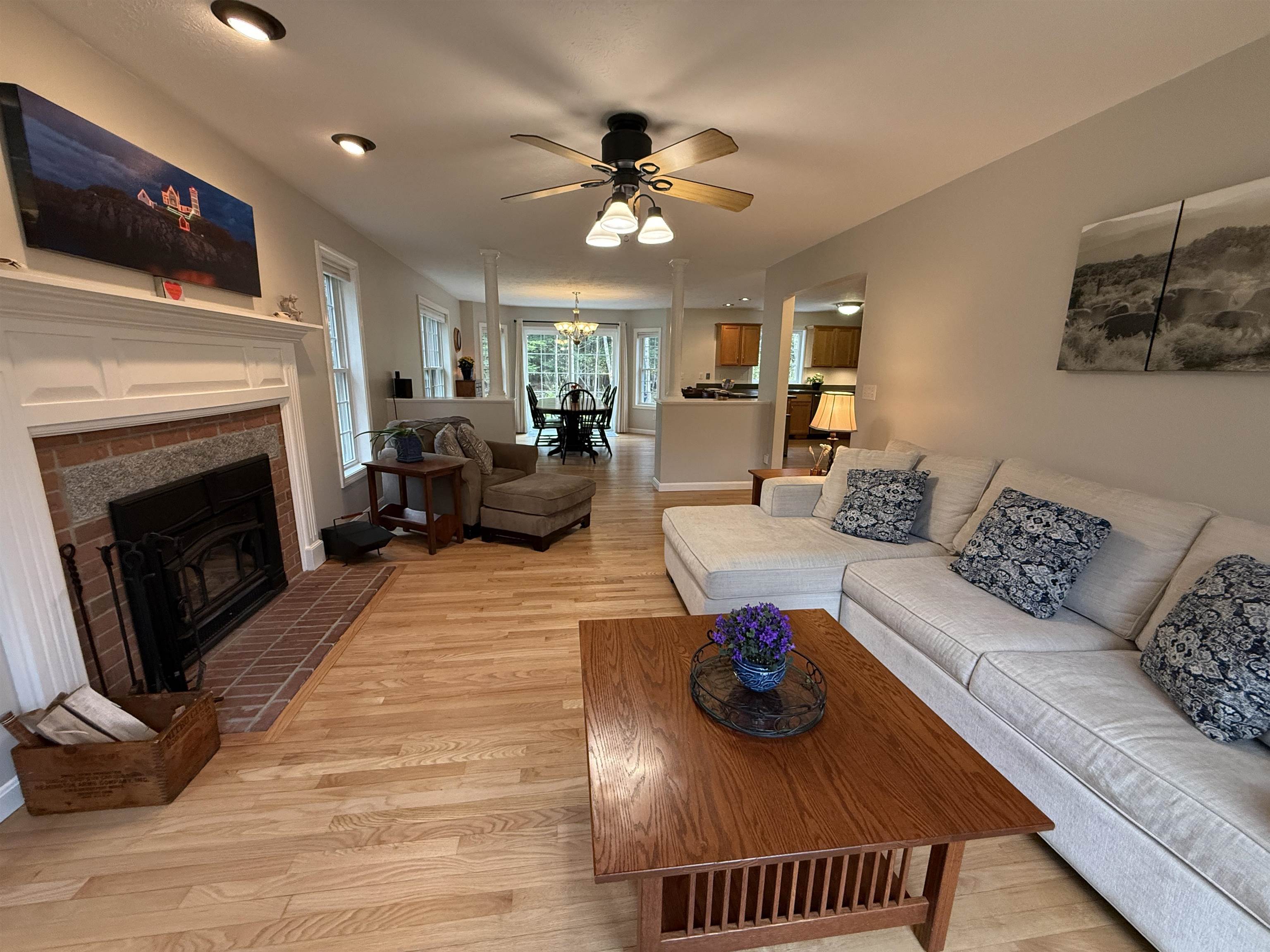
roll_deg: -1.1
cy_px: 476
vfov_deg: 85.7
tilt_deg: -11.5
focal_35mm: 14
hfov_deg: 102.1
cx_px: 635
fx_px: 514
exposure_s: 1/120
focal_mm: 2.22
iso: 320
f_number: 2.2
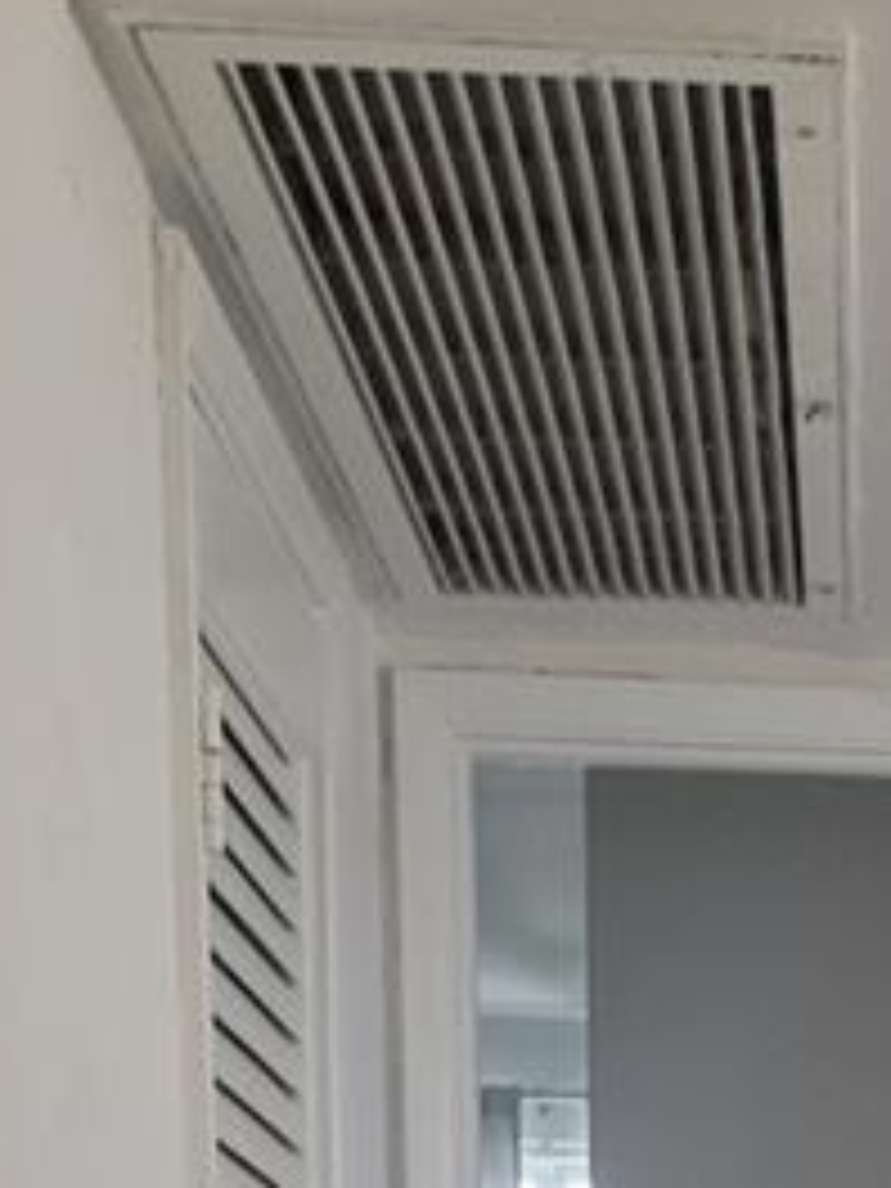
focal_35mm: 109
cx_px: 1174
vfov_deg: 14.6
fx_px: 3741
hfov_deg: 13.1
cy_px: 2430
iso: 80
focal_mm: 6.7
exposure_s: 1/60
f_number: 1.8
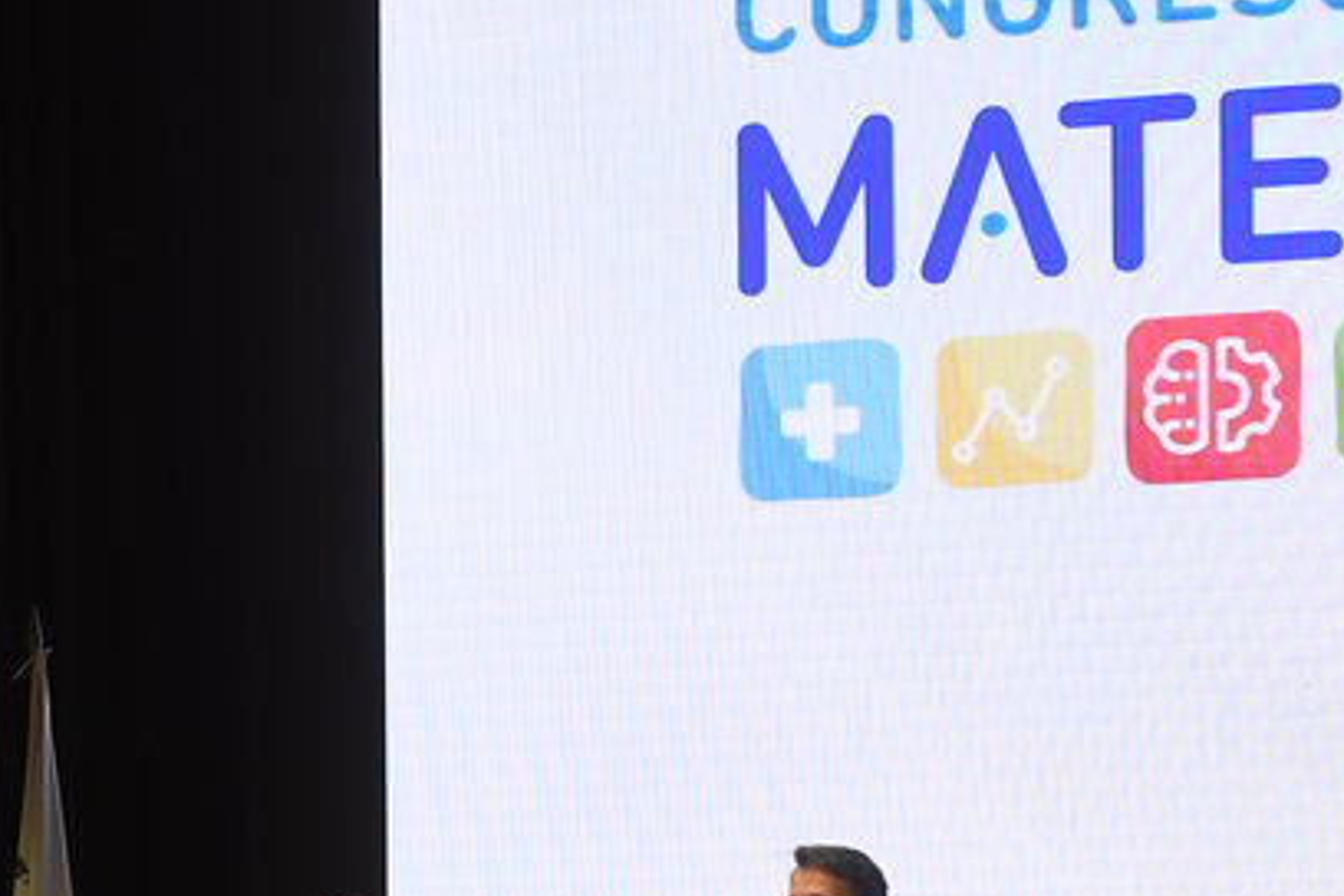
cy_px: 758
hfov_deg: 6.7
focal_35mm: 309
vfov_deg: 4.4
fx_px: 11535
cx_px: 1031
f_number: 3.5
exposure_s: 1/125
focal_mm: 70
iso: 400
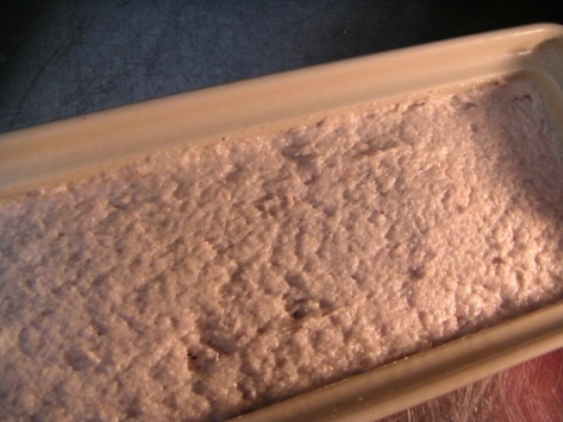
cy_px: 211
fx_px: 650
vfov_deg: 35.9
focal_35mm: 40
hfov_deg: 46.8
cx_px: 282
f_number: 2.9
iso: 100
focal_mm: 5.3
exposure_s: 1/45
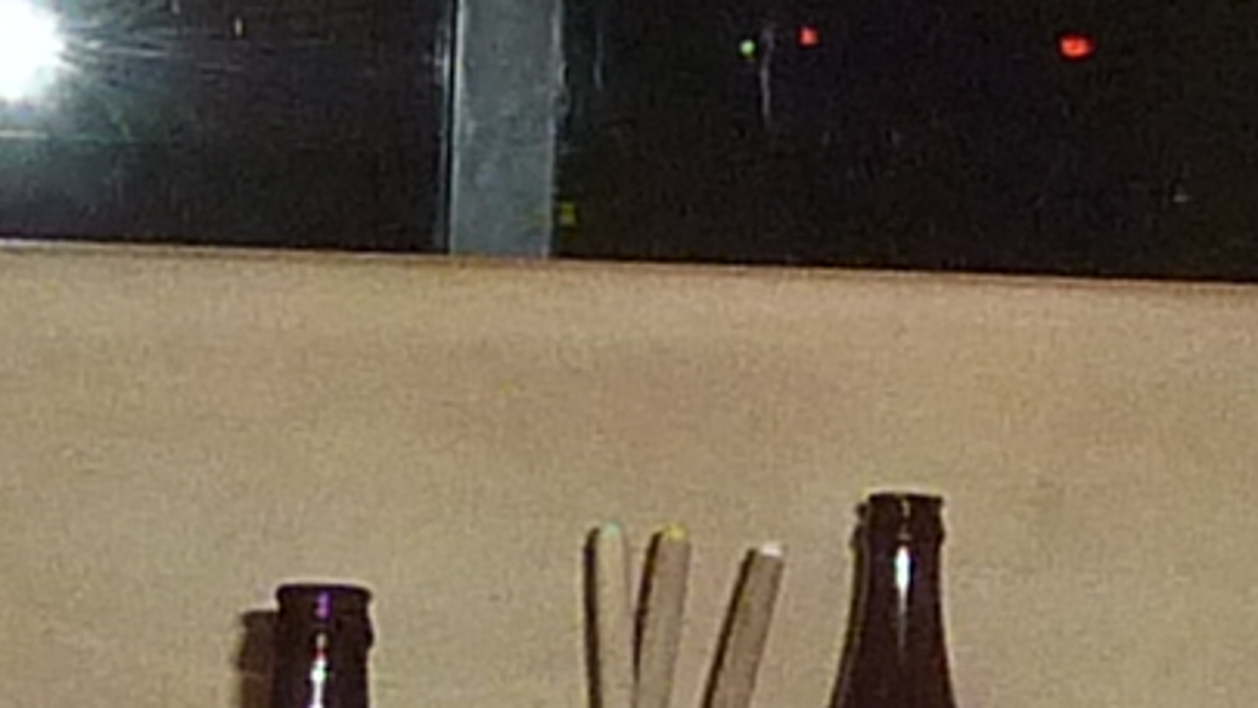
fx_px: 8274
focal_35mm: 248
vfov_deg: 4.9
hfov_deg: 8.7
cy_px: 373
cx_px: 975
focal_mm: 4.1
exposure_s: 1/30
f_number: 3.3
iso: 320
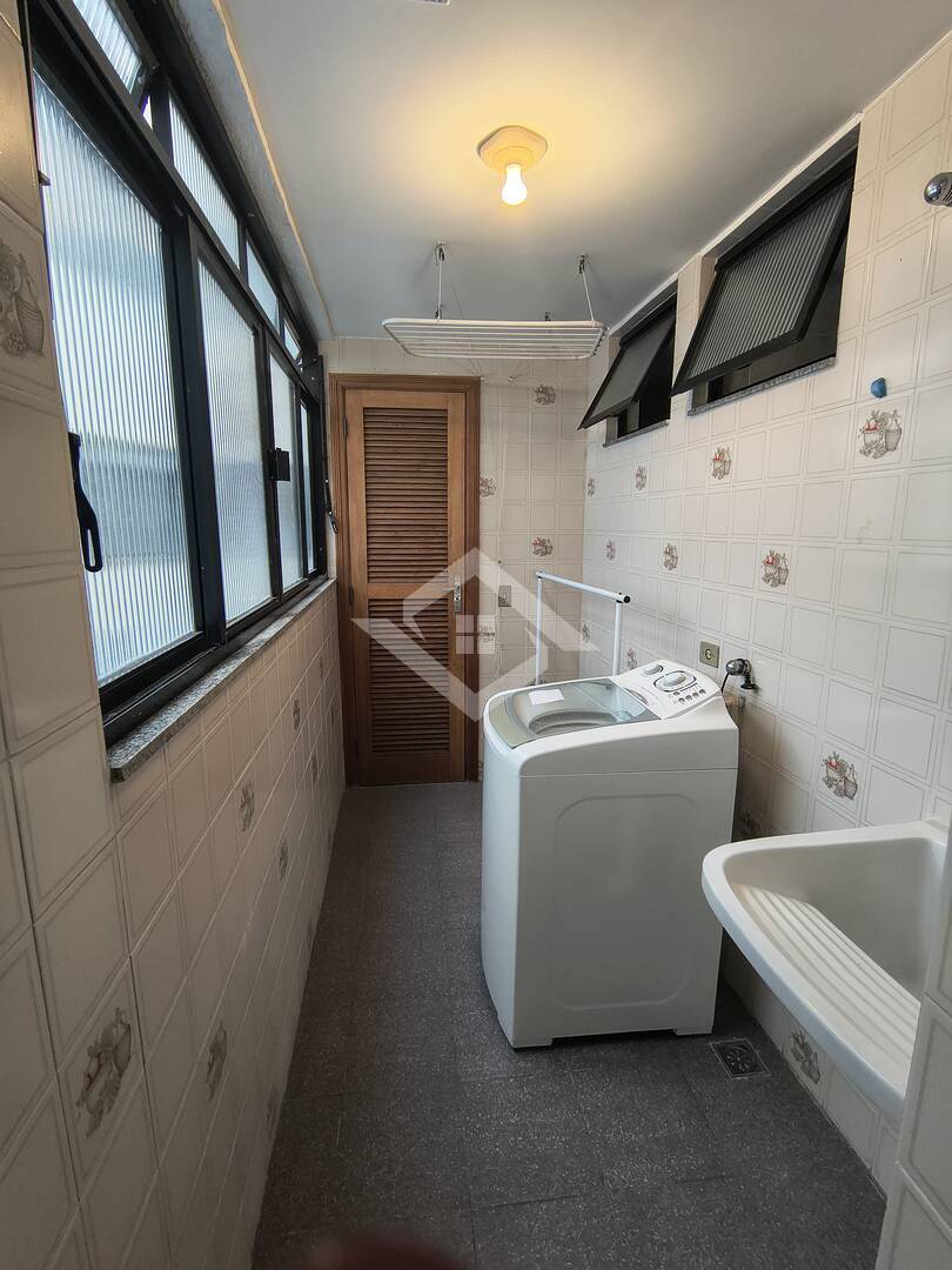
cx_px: 476
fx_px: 440
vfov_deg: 110.5
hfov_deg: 94.5
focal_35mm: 12
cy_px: 635
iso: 262
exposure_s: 1/60
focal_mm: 2.13
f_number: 2.2
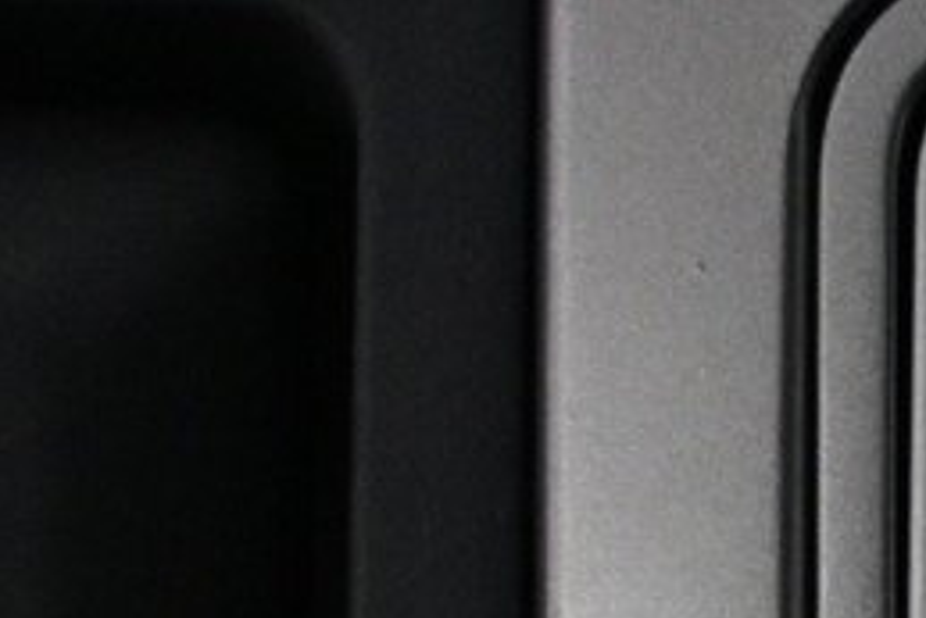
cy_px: 1525
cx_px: 1623
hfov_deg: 9.7
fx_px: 5187
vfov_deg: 6.5
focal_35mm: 202
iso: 4000
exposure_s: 1/320
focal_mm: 21.5
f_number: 4
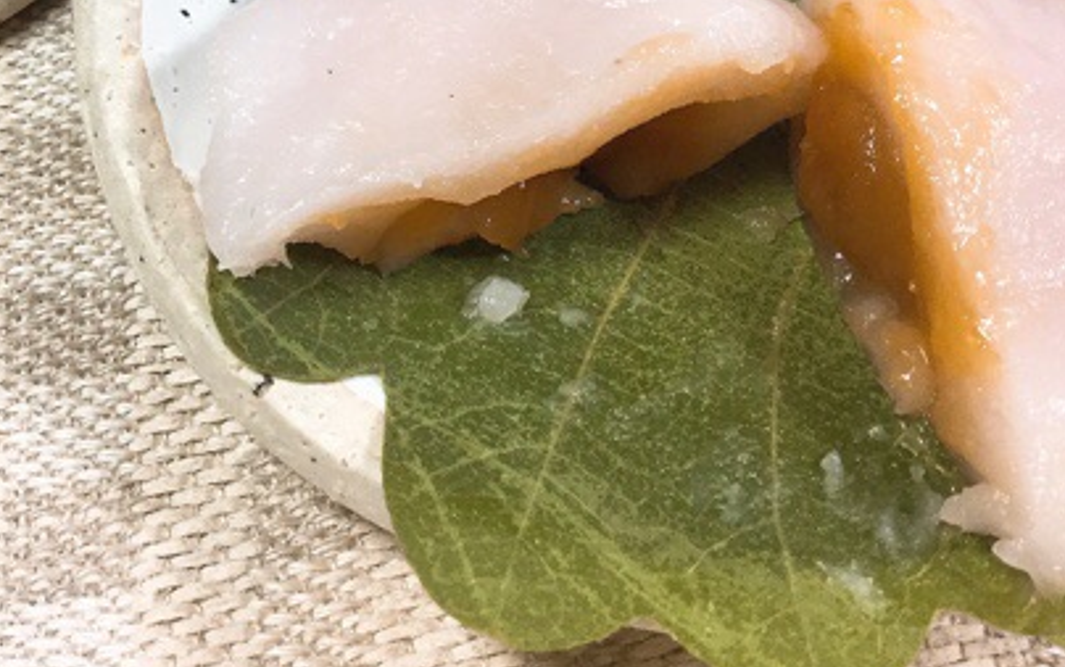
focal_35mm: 52
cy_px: 61
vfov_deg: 24.2
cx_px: 364
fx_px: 1510
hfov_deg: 38.5
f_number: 2.4
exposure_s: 1/30
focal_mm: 3.3
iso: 64
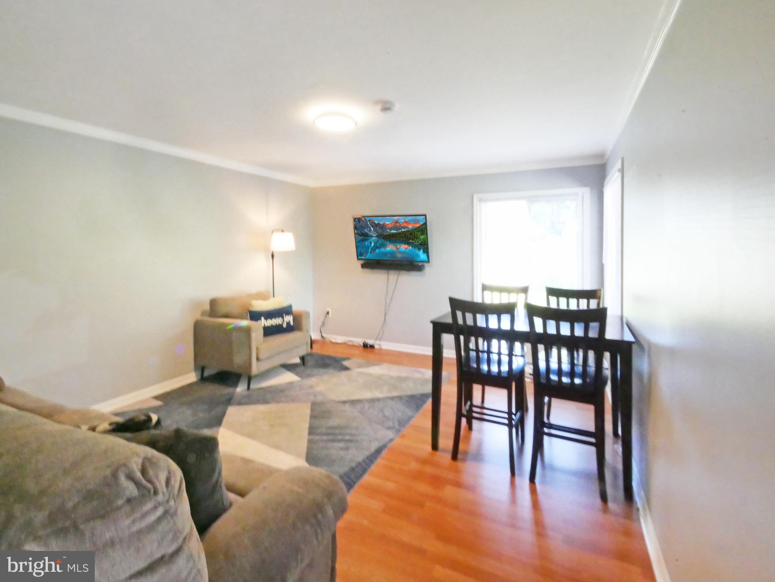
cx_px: 388
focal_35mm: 16
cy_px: 291
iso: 3200
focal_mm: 8
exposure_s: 1/8
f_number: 22
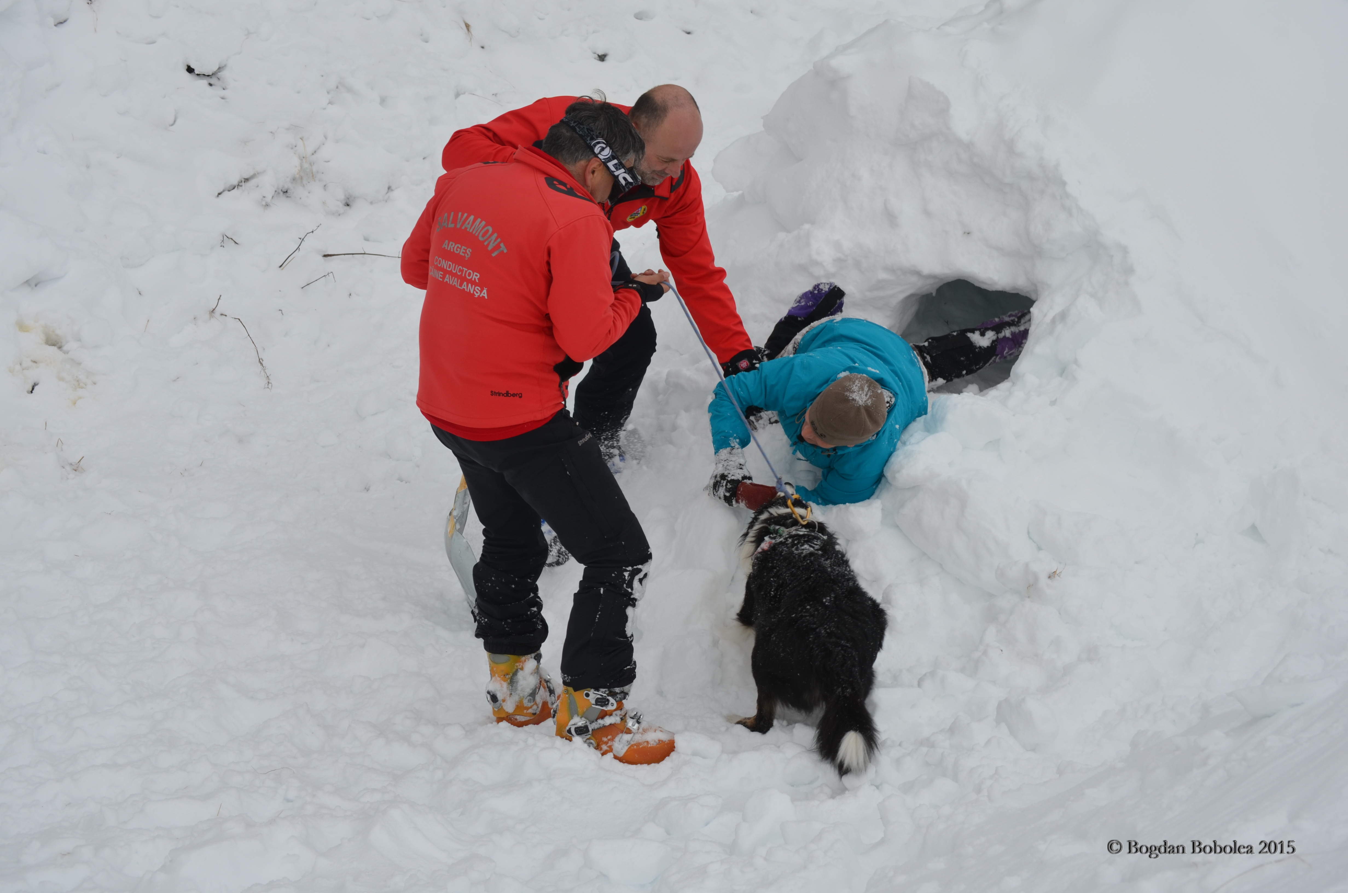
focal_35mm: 82
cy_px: 446
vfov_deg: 16.5
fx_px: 3083
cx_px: 674
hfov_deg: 24.7
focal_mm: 55
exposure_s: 1/250
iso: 140
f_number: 8
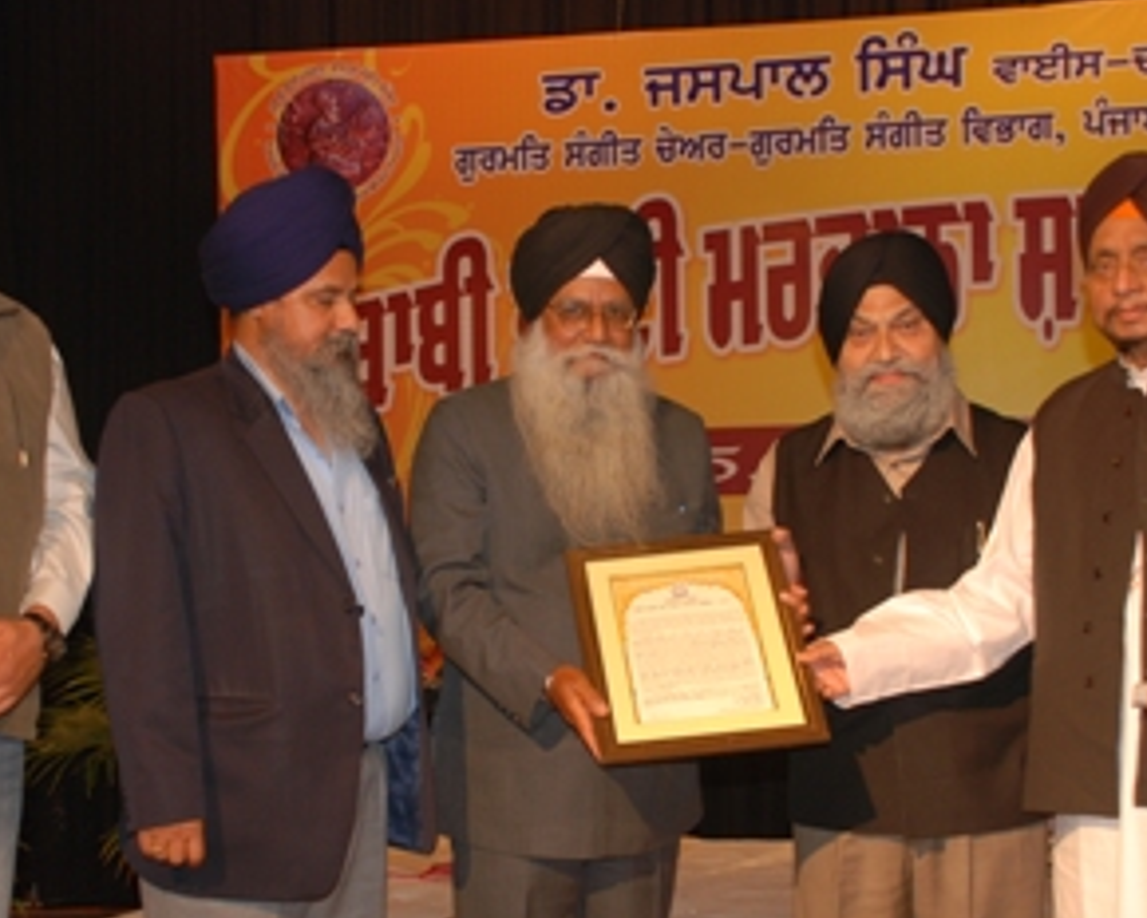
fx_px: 2139
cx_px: 575
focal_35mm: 63
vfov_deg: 24.2
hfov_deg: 30.0
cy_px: 564
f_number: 4
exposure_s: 1/60
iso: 200
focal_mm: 28
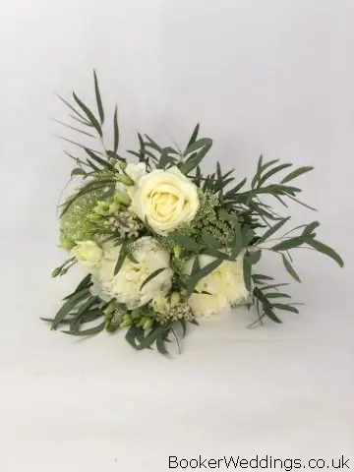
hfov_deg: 28.0
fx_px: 709
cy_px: 236
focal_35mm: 52
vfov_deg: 36.8
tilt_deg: -19.0
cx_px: 177
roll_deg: -0.5
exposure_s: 1/100
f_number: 2.4
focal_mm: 6
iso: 20
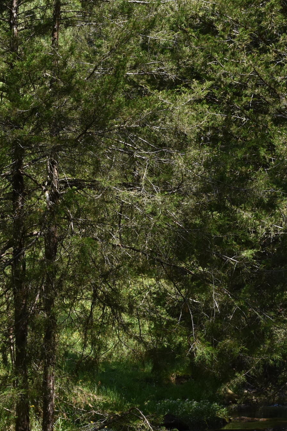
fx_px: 2093
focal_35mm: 175
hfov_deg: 7.8
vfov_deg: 11.7
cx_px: 39
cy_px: 226
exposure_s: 1/500
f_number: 8
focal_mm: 52
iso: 450
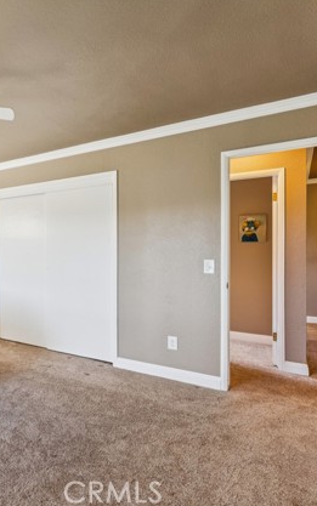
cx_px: -32
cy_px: 251
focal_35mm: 25
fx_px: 345
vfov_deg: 72.5
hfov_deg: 40.1
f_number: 13
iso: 100
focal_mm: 16
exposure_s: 1/1.67
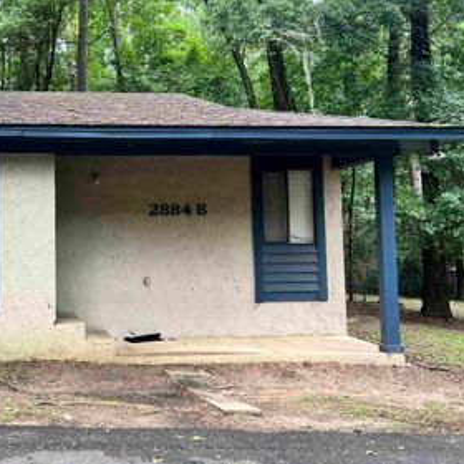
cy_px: 190
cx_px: 65
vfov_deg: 40.8
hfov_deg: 38.6
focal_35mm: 41
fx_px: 622
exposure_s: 1/121
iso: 50
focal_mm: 5.7
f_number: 1.5
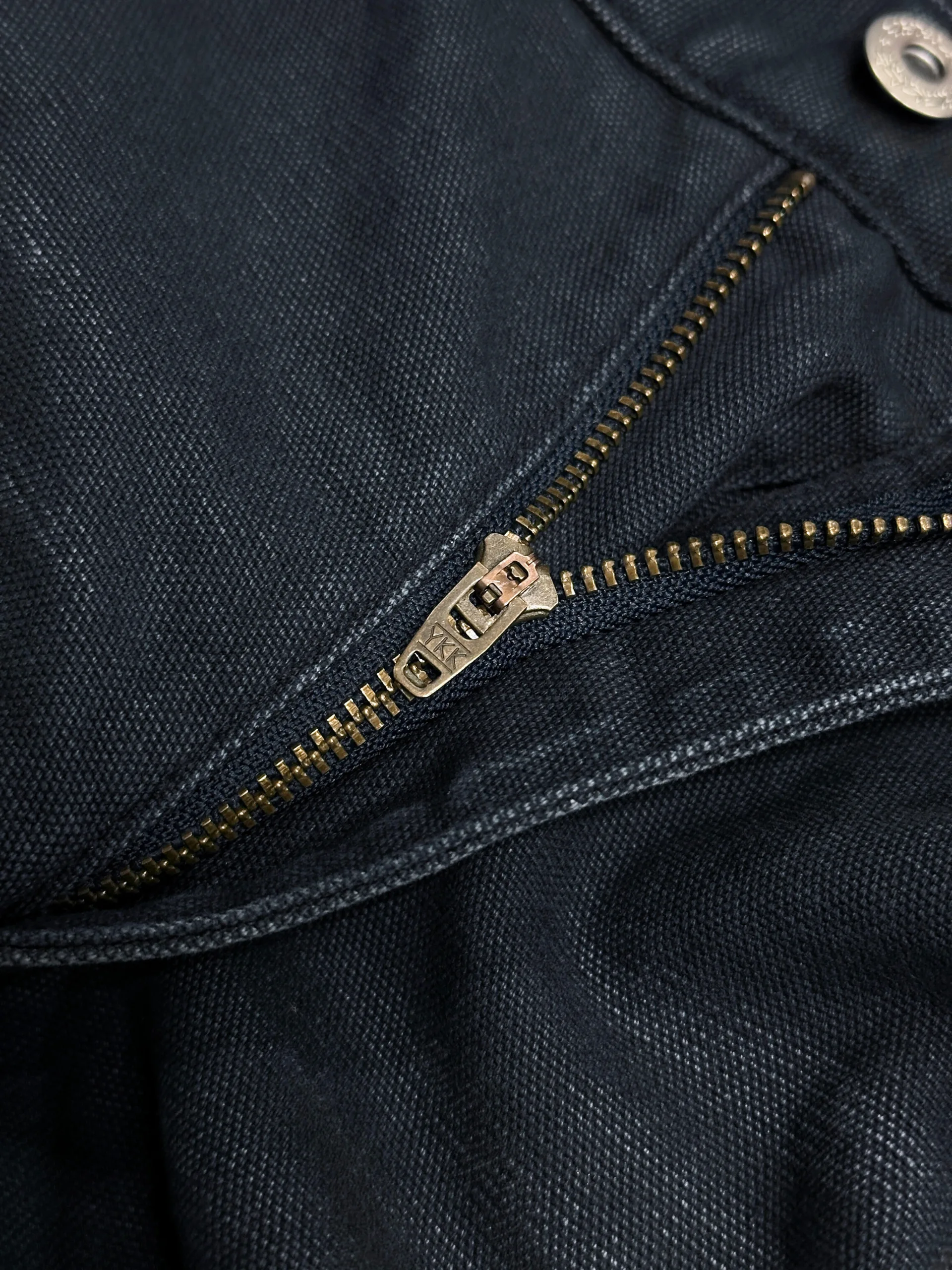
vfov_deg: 39.7
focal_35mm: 48
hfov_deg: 30.3
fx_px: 1760
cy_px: 635
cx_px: 476
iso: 320
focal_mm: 6.86
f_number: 1.78
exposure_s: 1/40
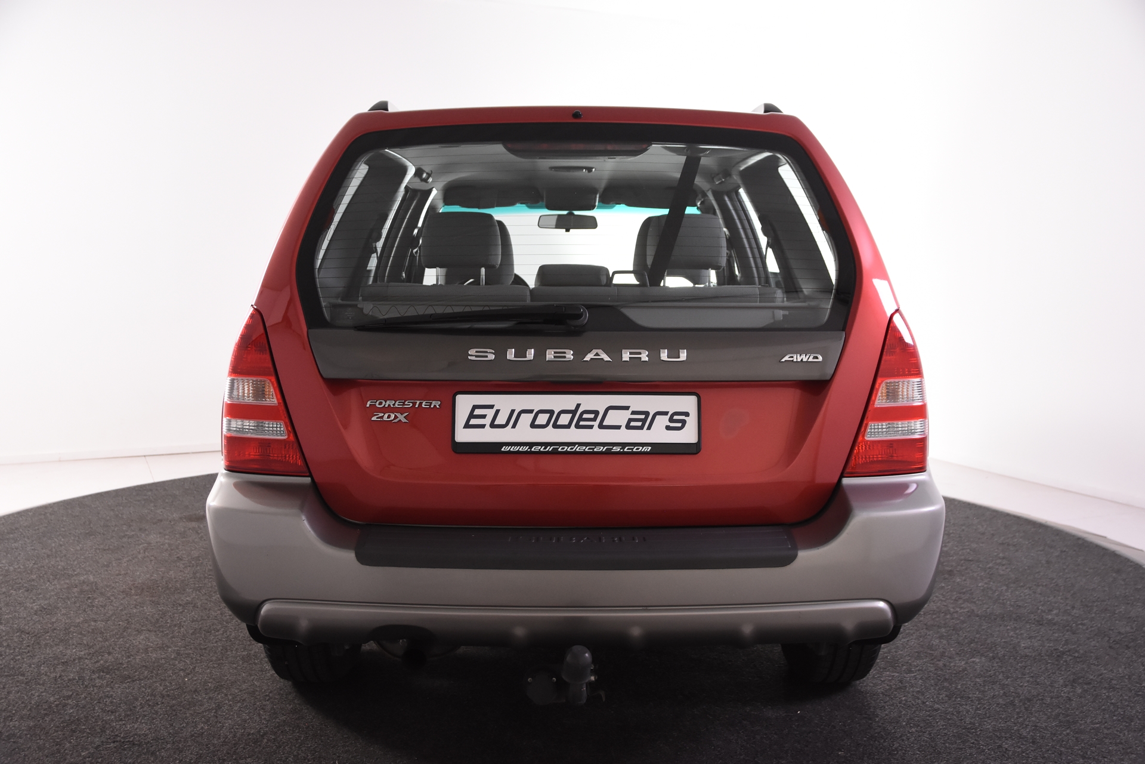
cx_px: 572
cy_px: 382
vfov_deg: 36.9
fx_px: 1145
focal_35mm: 36
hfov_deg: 53.1
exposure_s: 1/80
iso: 1600
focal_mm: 24
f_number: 4.5
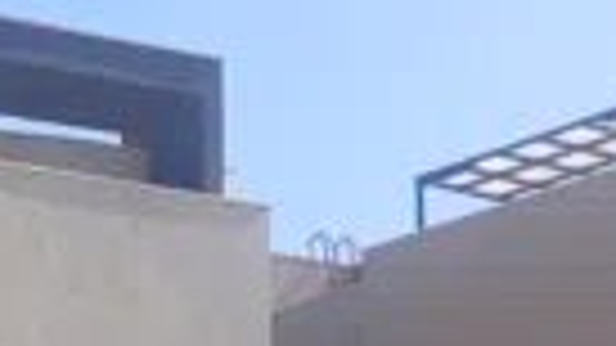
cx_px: -328
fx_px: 2156
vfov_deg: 8.8
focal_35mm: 132
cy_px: 611
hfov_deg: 15.0
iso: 20
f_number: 1.8
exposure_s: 1/471
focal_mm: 3.98
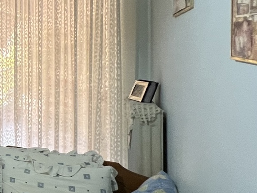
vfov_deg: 33.0
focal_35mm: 43
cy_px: 50
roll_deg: +0.3
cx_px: -140
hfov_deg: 27.5
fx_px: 319
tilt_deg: +0.0
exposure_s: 1/50
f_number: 1.8
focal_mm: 1.57
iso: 160
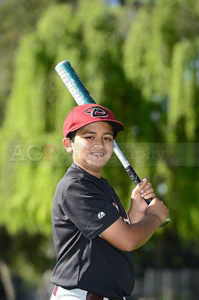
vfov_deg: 11.4
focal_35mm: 180
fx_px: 1497
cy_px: 150
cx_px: 100
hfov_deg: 7.6
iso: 200
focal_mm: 180
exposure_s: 1/500
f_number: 5.6
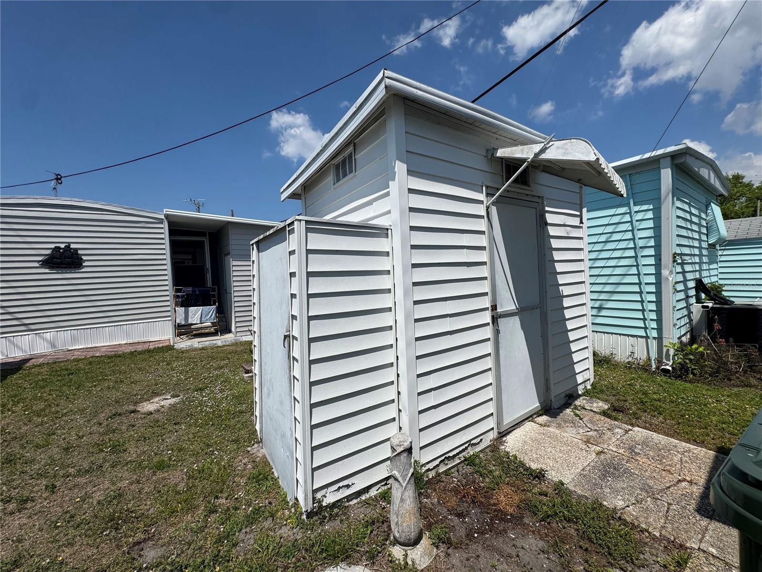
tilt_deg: -2.2
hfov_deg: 102.1
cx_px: 381
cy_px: 286
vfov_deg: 85.7
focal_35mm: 14
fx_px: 308
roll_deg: +1.5
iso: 32
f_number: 2.2
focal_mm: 2.22
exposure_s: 1/3906
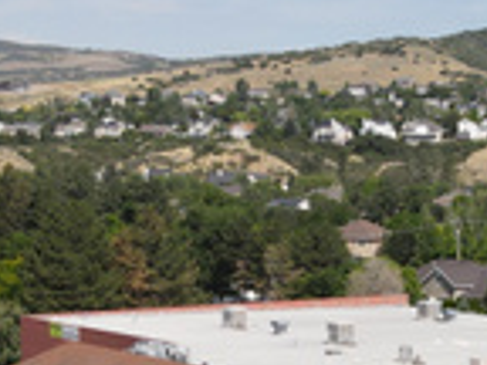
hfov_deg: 18.2
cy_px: 449
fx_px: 1505
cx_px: 402
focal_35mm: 107
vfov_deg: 13.4
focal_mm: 4.5
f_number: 2.8
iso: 100
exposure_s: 1/725
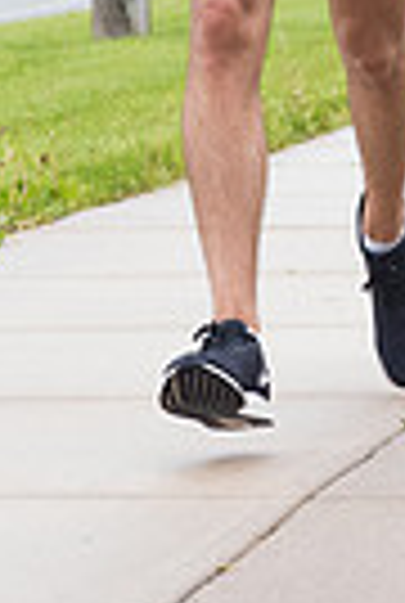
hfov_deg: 3.4
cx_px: 234
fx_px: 6748
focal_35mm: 402
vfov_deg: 5.1
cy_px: -158
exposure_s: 1/640
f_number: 6.3
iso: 4000
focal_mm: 120
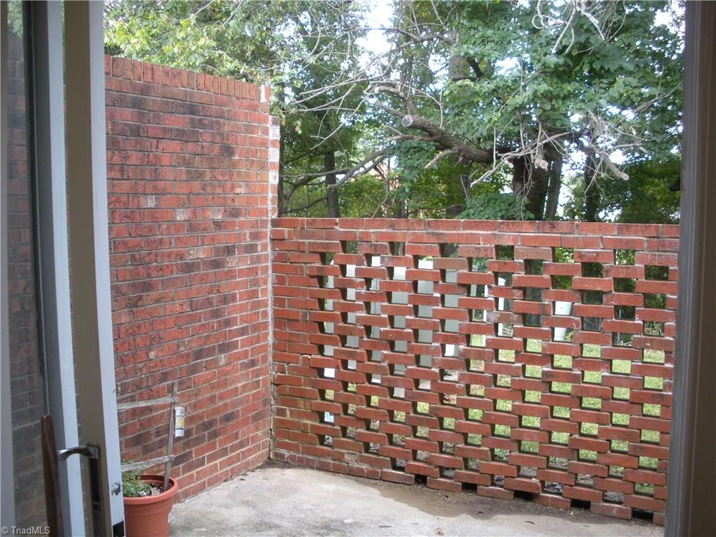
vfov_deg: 39.7
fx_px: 745
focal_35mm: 36
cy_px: 268
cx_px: 358
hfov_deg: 51.4
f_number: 3.5
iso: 140
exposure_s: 1/57.2
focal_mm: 6.3
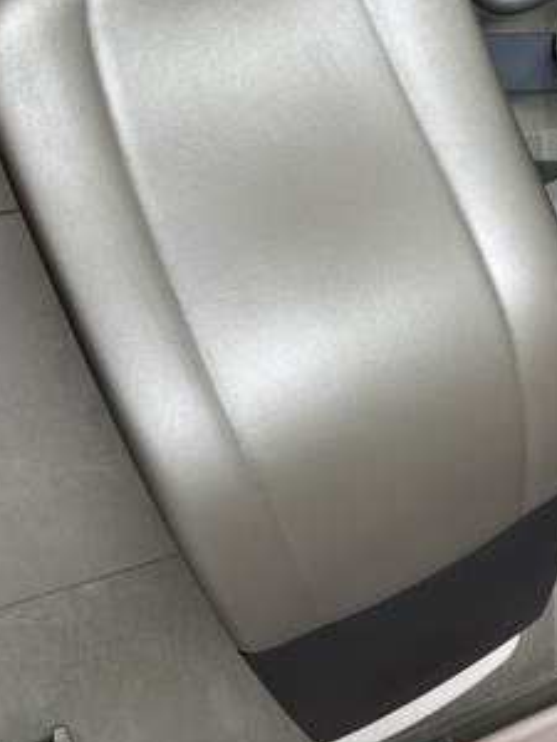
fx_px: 665
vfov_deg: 58.3
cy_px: 387
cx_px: 339
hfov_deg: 45.2
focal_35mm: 31
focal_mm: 6.86
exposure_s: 1/100
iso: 125
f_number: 1.78
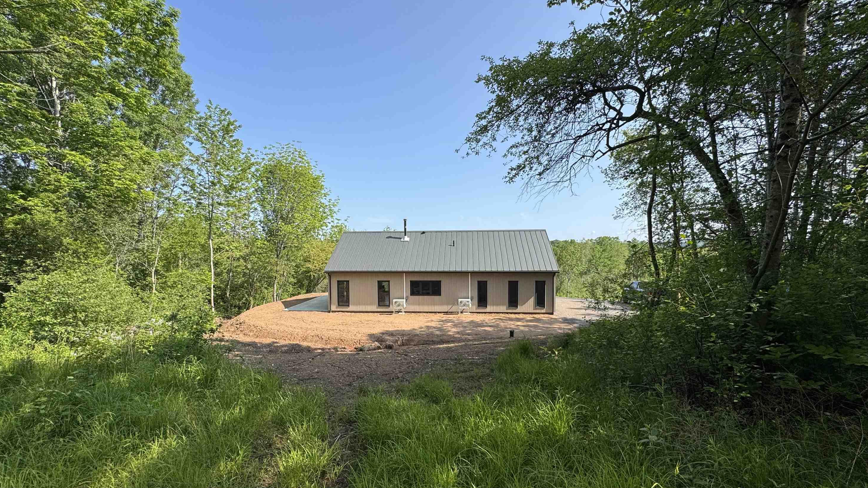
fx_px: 368
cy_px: 264
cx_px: 439
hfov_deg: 99.4
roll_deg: +0.5
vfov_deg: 67.0
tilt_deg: -4.2
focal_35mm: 16
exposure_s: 1/1567
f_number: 2.2
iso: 50
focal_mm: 2.22
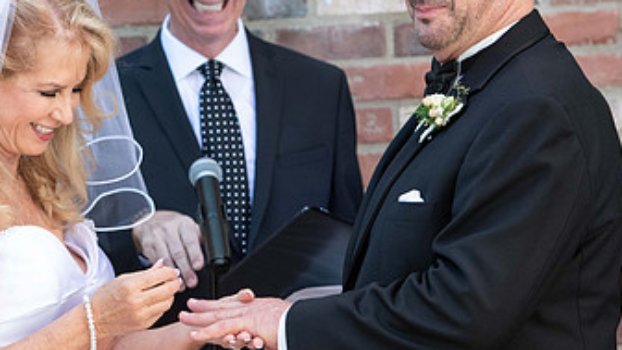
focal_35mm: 210
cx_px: 235
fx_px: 3464
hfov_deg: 10.3
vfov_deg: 5.8
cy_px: 110
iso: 1250
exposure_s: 1/640
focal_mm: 116
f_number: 5
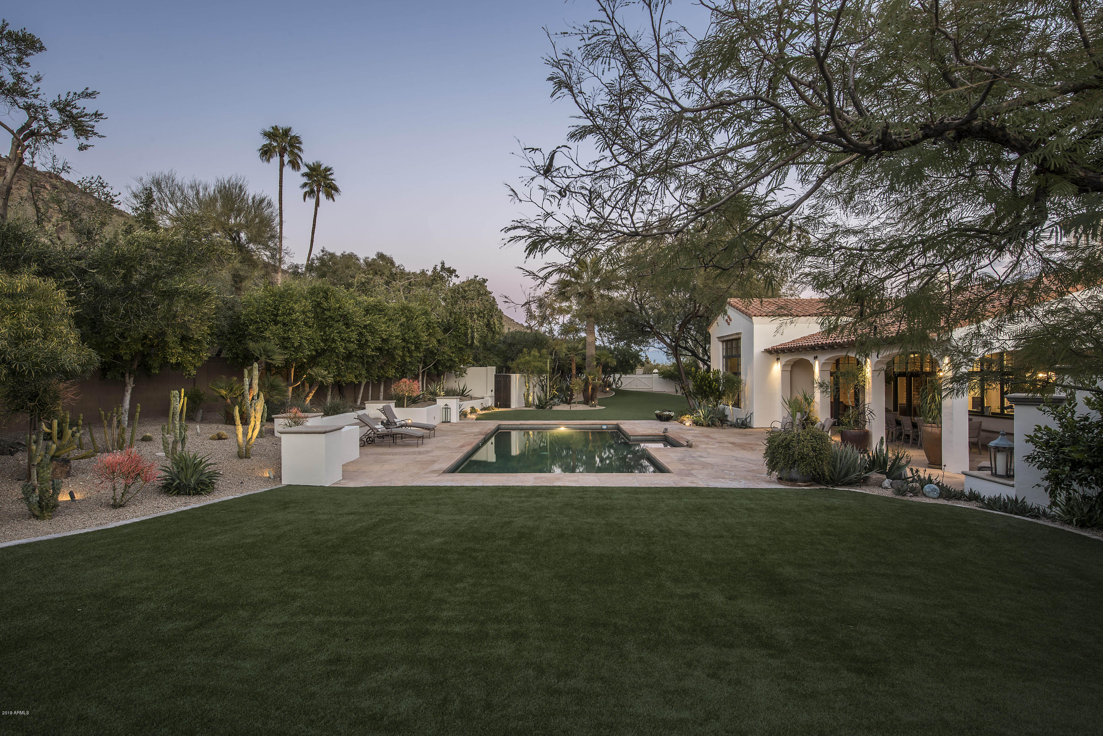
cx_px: 552
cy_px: 368
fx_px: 582
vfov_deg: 64.6
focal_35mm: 19
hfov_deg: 86.9
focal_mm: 19
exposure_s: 1
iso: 100
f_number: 11
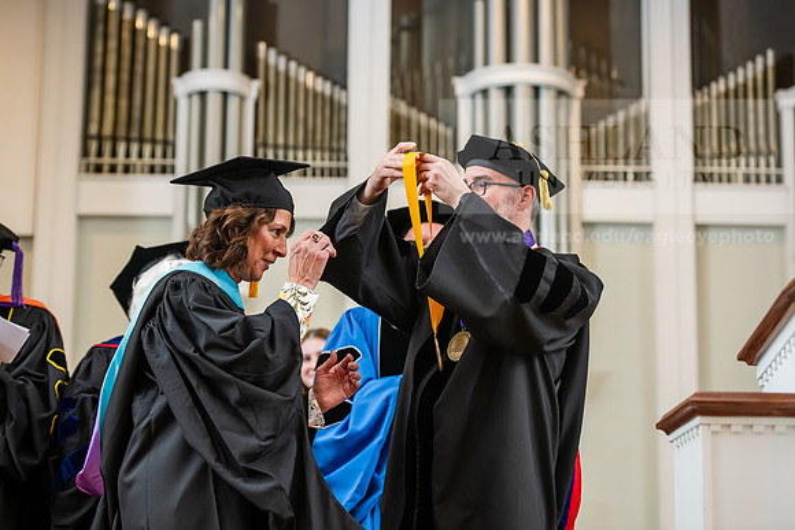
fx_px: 1877
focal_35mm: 85
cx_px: 398
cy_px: 265
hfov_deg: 23.9
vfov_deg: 16.1
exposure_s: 1/200
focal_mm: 85
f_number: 3.5
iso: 1250
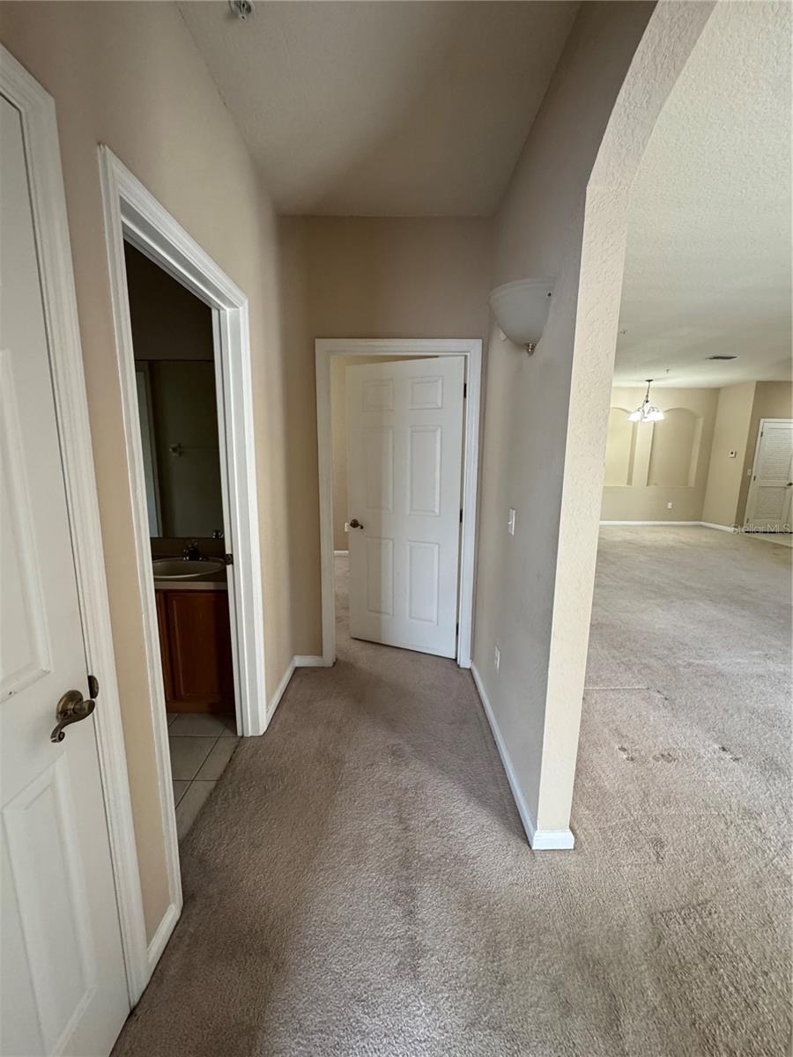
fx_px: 428
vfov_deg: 102.1
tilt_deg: -10.7
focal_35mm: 14
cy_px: 528
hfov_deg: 85.7
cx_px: 396
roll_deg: -0.4
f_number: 2.2
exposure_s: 1/63
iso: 320
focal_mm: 2.22
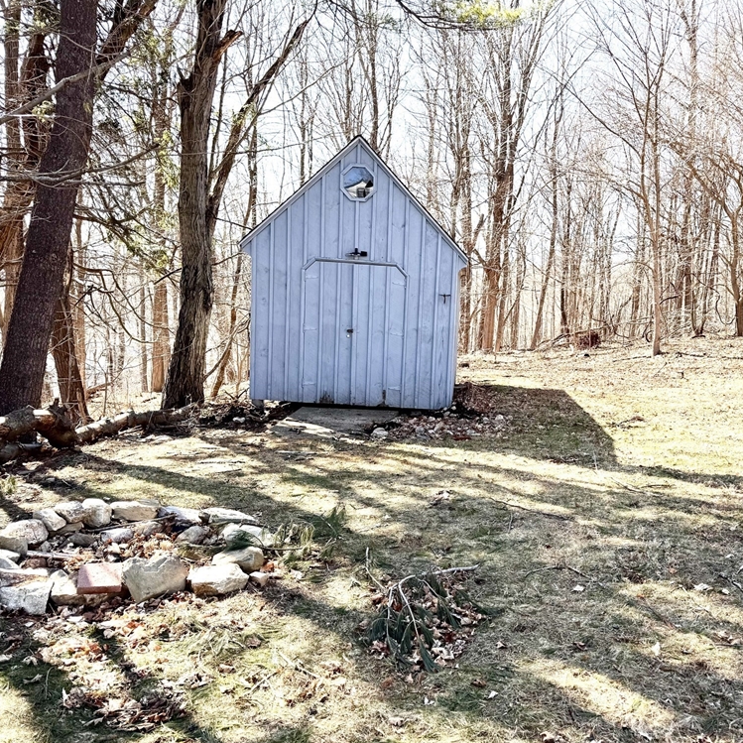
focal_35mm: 29
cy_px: 376
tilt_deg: -5.4
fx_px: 704
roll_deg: -3.4
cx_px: 480
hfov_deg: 54.8
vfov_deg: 55.6
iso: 80
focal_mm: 6.76
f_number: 1.78
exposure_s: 1/1094
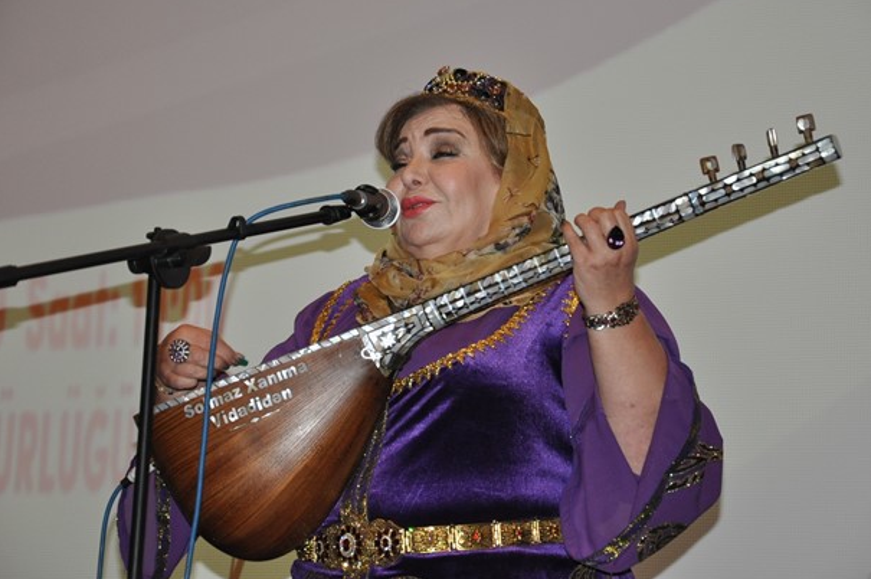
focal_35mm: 129
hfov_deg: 15.9
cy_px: 271
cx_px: 439
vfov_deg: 10.6
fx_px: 3118
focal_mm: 80
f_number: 5.3
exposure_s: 1/60
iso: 800
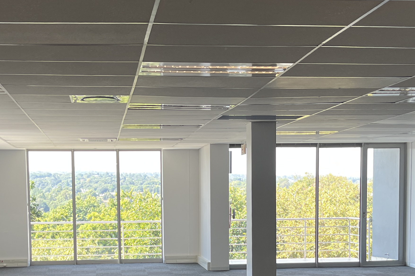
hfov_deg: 32.3
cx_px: 163
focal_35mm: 62
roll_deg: +0.0
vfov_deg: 21.4
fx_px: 715
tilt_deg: -4.9
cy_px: 249
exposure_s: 1/100
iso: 50
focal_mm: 5.1
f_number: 1.6
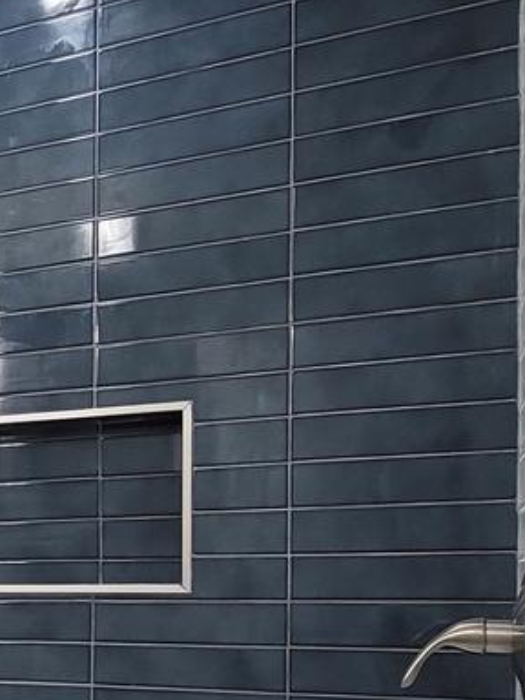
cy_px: 596
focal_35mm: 52
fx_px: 1052
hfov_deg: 20.7
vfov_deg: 35.2
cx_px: -386
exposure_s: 1/59
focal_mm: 2.2
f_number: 2.2
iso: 100
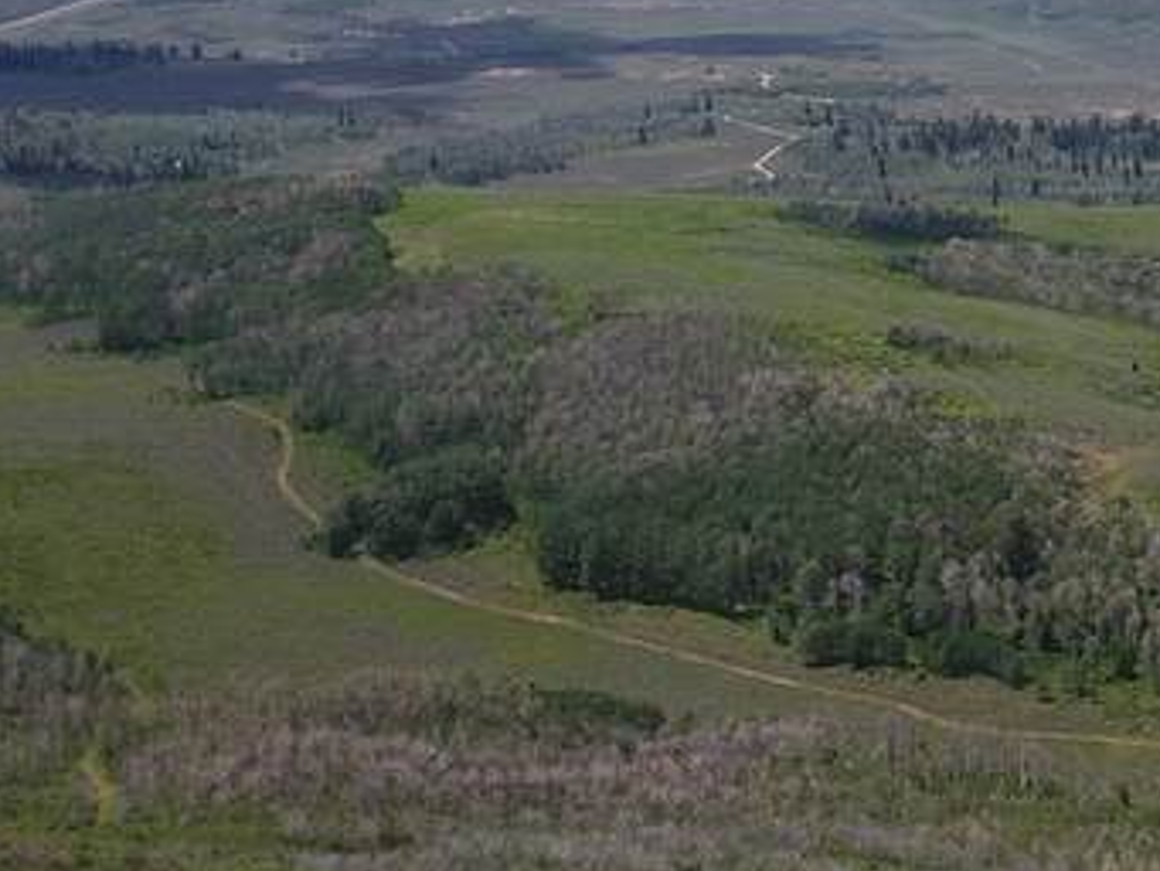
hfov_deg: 21.6
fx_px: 2514
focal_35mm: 75
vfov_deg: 19.4
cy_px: 174
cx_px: 1759
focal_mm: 3.61
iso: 100
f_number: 2.8
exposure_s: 1/115
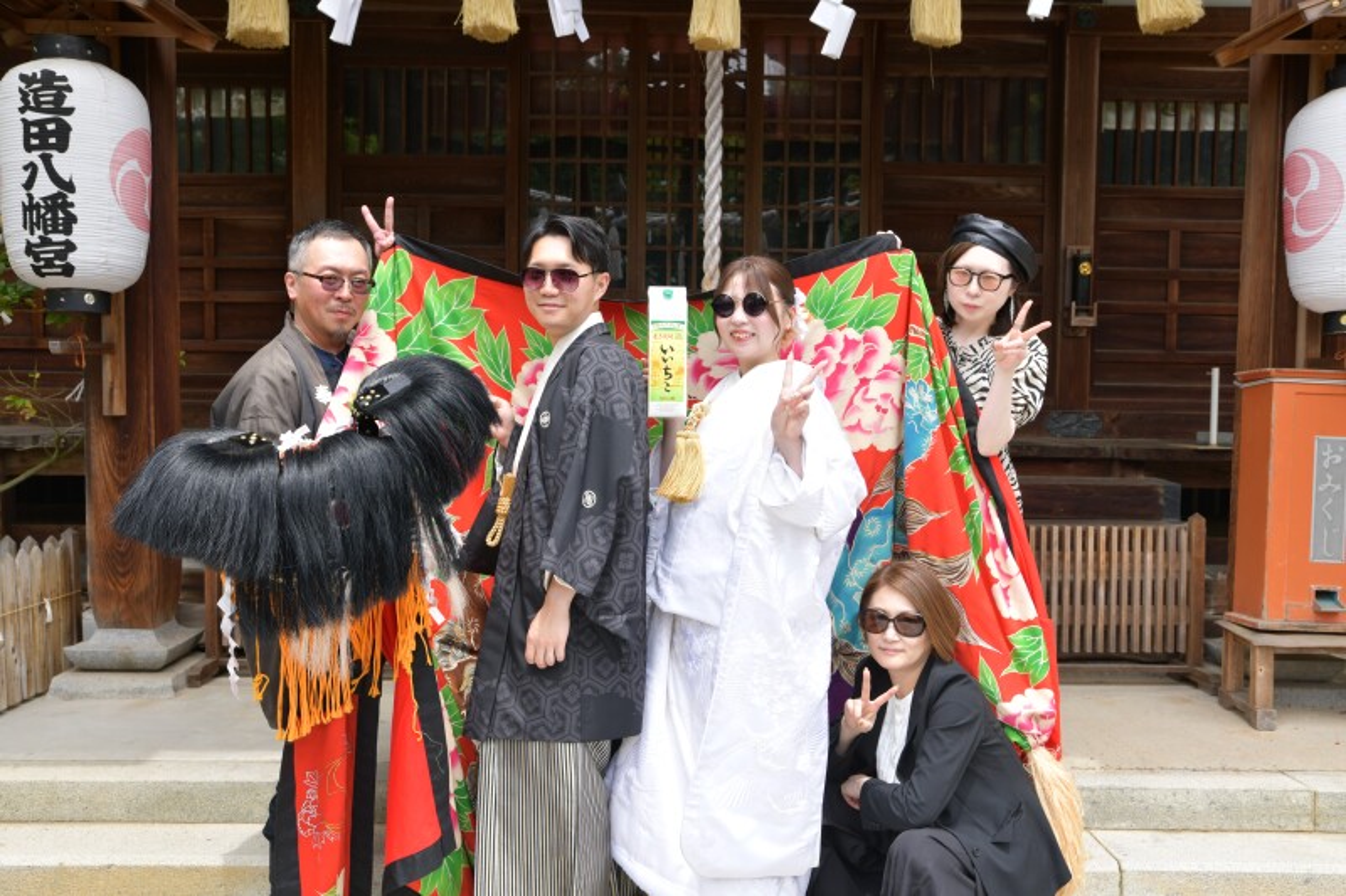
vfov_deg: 38.9
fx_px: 1271
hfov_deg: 55.8
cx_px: 673
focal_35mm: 34
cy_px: 448
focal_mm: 34
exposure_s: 1/160
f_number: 6.3
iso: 160
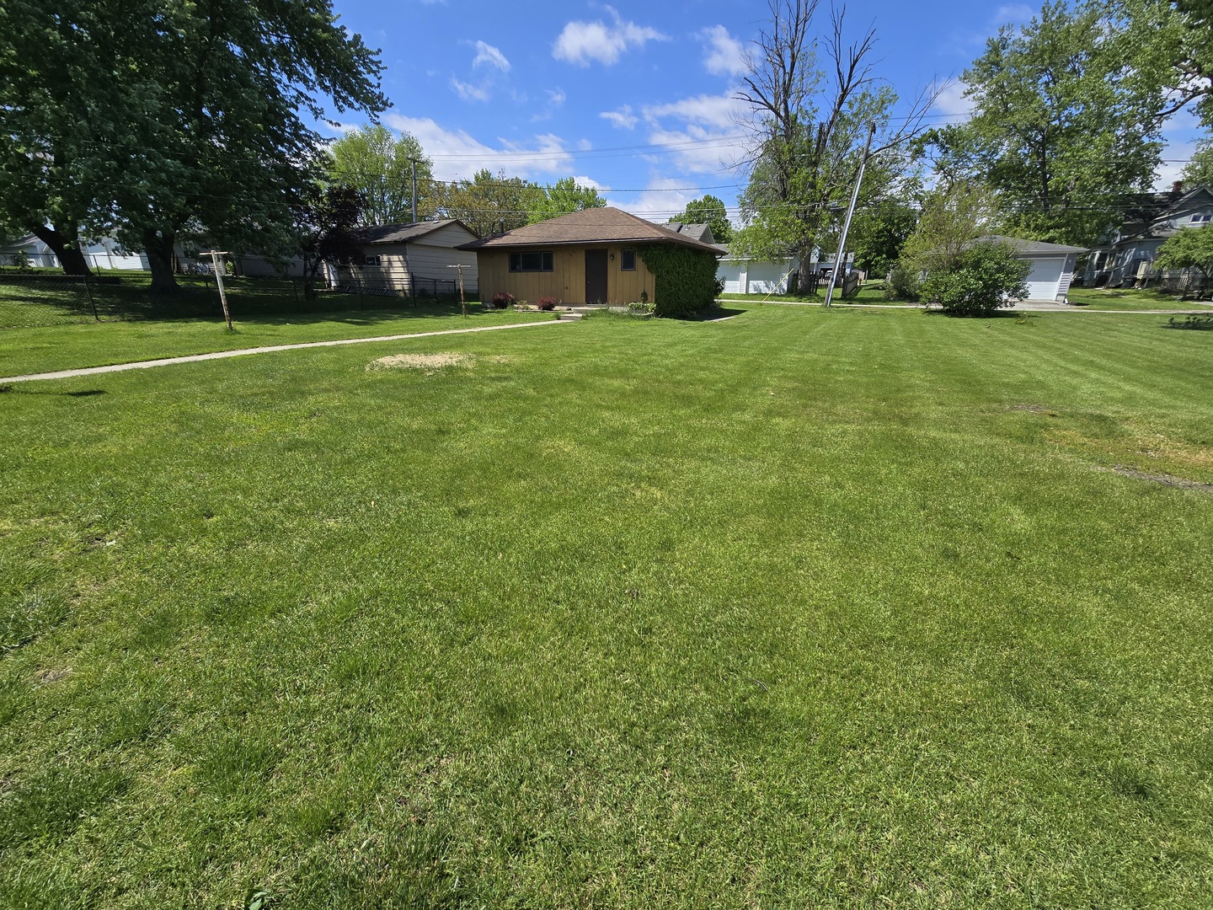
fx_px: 456
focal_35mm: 13
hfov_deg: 106.2
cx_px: 606
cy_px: 455
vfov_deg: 89.9
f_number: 2.2
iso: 50
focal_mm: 2.2
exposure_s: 1/2210
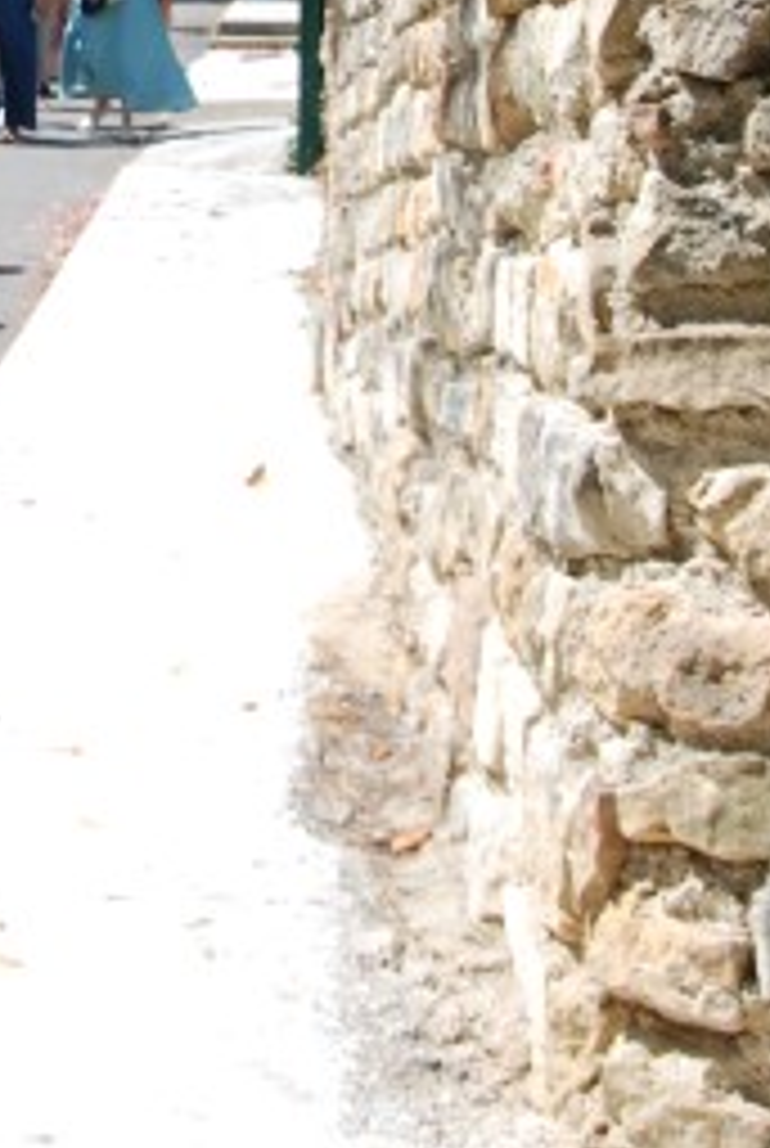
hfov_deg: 13.2
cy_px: -122
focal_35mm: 102
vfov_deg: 19.1
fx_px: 3265
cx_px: -106
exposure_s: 1/200
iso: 100
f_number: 7.1
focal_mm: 29
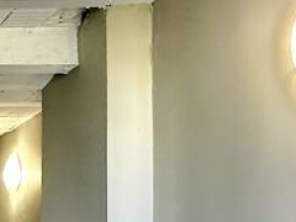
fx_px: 718
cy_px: 270
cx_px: -190
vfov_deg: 16.8
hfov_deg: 19.3
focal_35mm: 84
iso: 250
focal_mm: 2.22
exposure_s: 1/120
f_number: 2.2
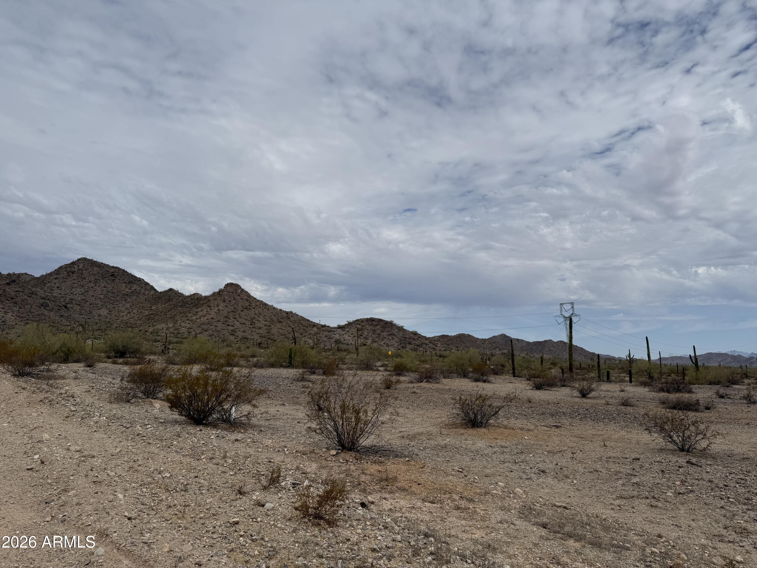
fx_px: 525
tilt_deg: +8.2
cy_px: 284
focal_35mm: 24
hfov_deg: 71.6
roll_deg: -0.5
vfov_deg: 56.8
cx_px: 378
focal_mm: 6.76
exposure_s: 1/14286
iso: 80
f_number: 1.78
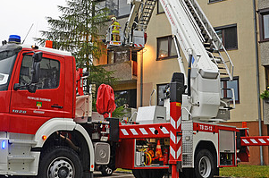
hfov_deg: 39.7
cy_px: 82
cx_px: 112
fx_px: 371
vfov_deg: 26.9
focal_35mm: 50
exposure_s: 1/80
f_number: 4.5
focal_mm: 21
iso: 200
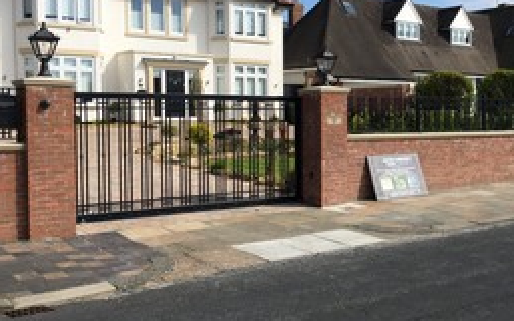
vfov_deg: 26.9
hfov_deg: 41.2
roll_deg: -0.1
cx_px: 349
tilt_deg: -1.2
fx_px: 672
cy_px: 144
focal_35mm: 48
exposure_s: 1/1709
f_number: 2.2
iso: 25
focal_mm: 4.15
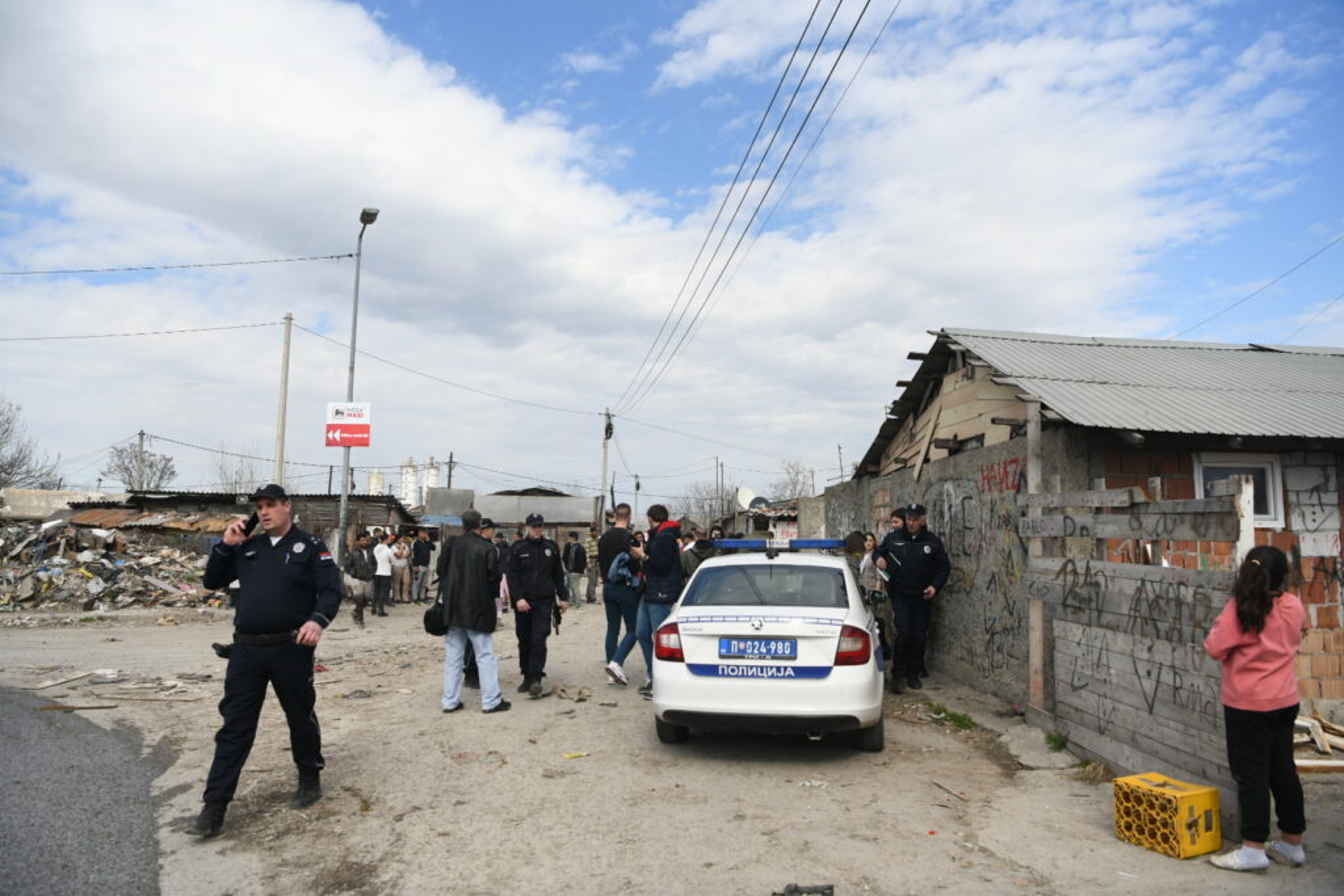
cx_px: 672
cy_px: 448
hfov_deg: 73.7
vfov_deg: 53.1
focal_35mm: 24
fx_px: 896
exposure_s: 1/8000
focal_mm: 24
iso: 800
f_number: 4.5
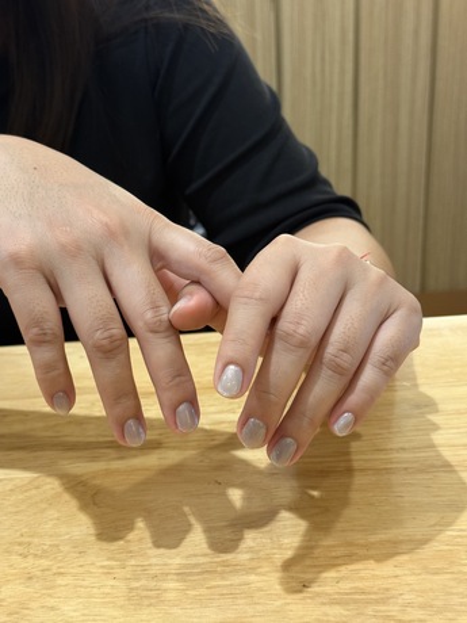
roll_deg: +2.7
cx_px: 234
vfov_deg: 39.7
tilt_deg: -24.2
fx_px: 863
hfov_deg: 30.3
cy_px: 312
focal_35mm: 48
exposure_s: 1/33
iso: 200
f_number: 1.78
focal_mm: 6.76
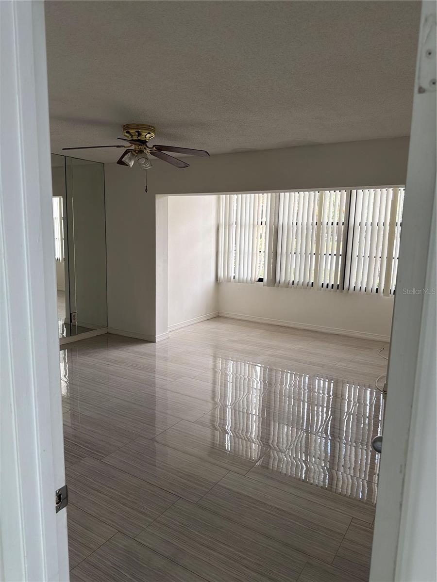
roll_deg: -2.1
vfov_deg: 71.6
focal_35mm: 24
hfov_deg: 56.8
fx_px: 404
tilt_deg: -6.7
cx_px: 218
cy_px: 291
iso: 160
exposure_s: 1/121
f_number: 1.78
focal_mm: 6.76
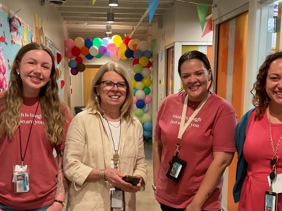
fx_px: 440
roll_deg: +0.0
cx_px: 132
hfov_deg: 35.5
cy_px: 159
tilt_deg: -10.3
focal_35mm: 54
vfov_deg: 26.6
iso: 200
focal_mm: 3
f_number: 1.8
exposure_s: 1/60
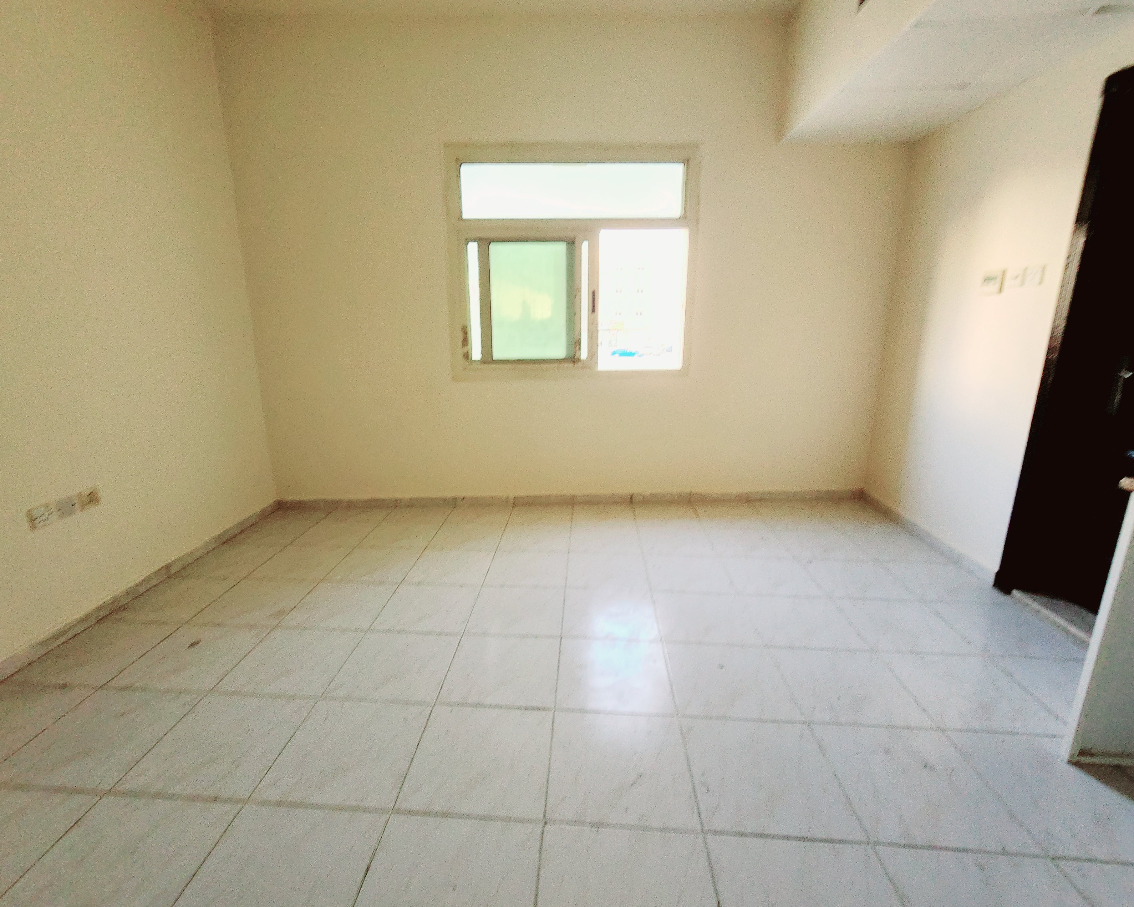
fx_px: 470
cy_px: 467
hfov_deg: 100.6
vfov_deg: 88.0
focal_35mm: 14
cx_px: 537
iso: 200
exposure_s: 1/60
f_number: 2.2
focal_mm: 2.2
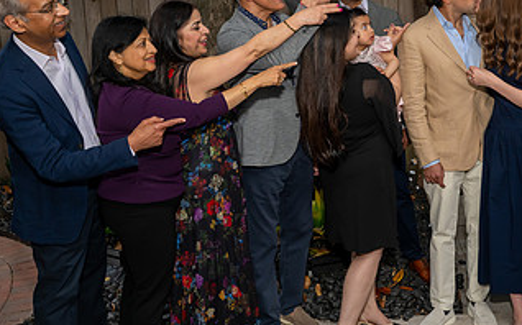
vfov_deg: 26.7
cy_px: 117
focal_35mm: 48
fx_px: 682
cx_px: 401
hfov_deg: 40.5
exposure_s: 1/250
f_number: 9
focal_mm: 24.5
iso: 1000
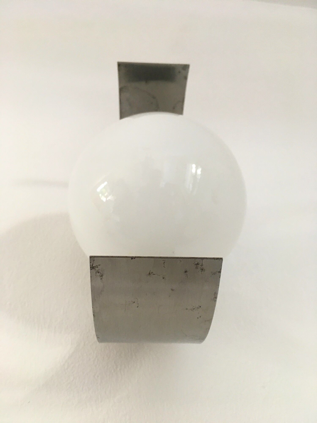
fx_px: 354
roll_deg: +4.3
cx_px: 158
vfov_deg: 61.7
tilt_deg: +42.7
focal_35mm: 29
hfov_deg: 48.2
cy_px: 212
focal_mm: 4.15
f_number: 2.2
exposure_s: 1/33
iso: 125
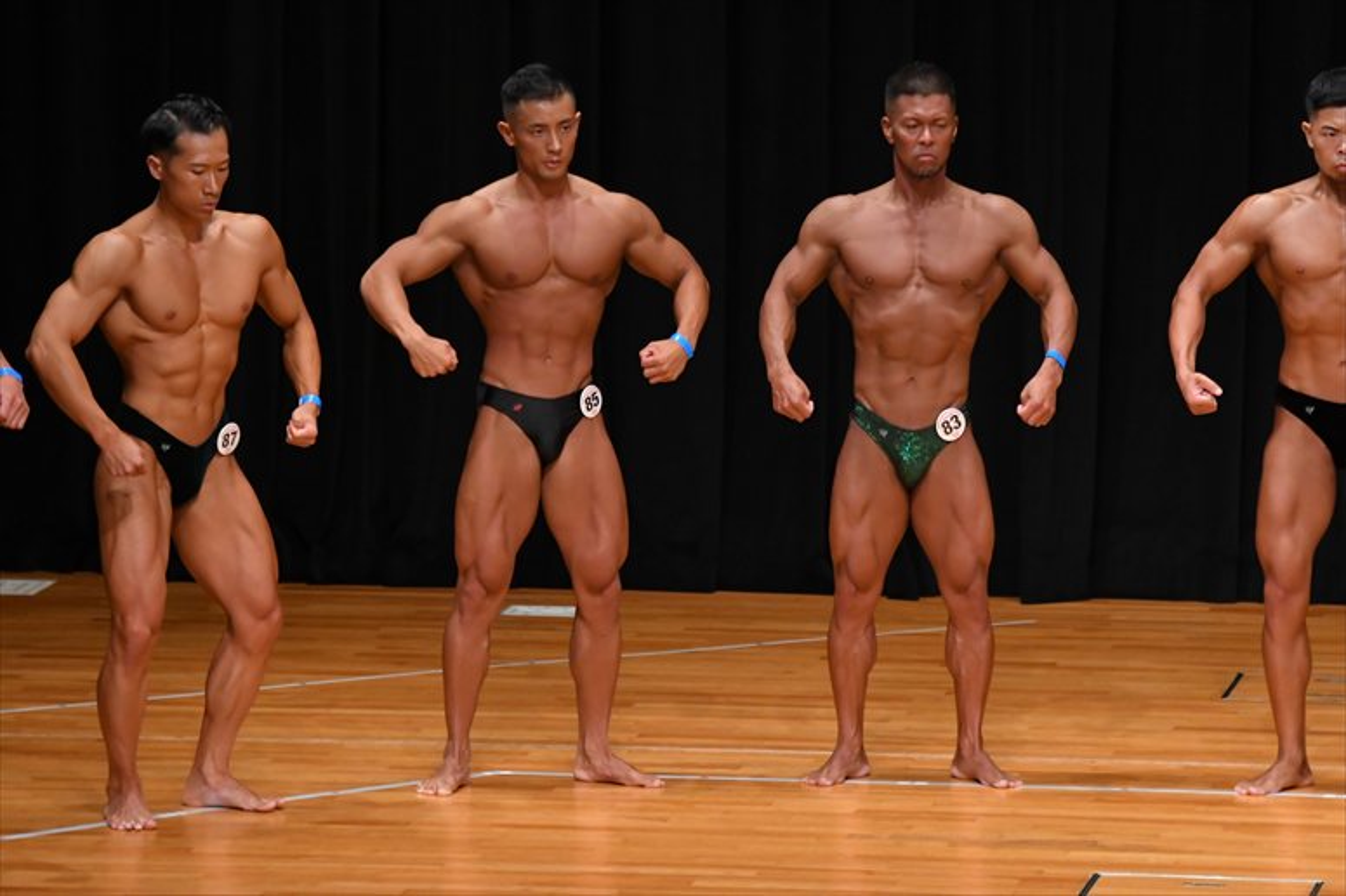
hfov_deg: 7.6
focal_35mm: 270
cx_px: 673
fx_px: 10090
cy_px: 448
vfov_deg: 5.1
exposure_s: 1/400
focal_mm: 180
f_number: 5.6
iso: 3200
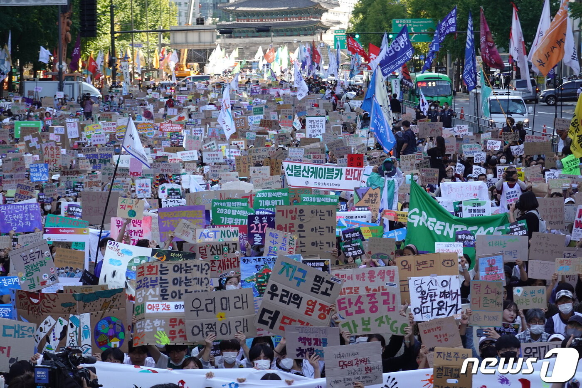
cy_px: 194
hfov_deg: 21.0
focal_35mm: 97
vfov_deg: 14.1
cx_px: 291
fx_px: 1568
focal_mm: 35.31
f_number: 4
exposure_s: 1/125
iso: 100
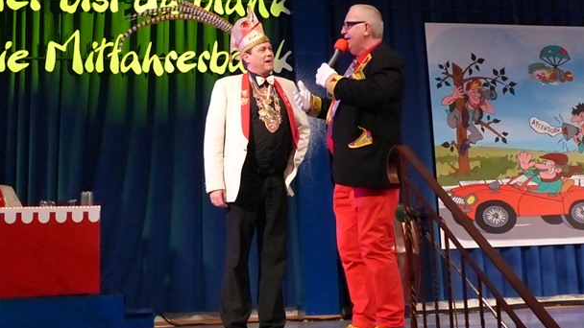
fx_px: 852
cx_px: 293
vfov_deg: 21.8
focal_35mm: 55
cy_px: 111
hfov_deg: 37.8
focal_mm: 9.1
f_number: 4
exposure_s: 1/200
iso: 1600
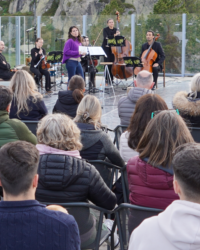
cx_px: 13
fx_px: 747
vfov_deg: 18.9
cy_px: 79
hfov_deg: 15.0
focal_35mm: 101
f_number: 4.5
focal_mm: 24
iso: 100
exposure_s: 1/80
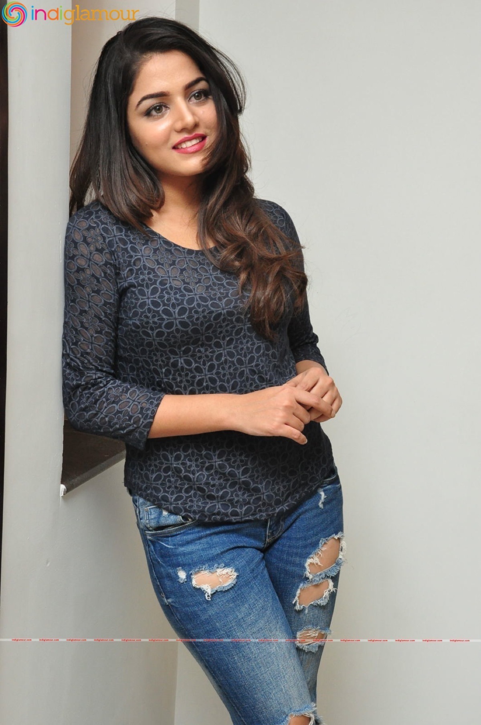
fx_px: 1206
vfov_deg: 33.4
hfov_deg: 22.6
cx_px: 240
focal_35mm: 60
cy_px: 362
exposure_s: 1/125
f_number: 10
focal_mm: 40
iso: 1600
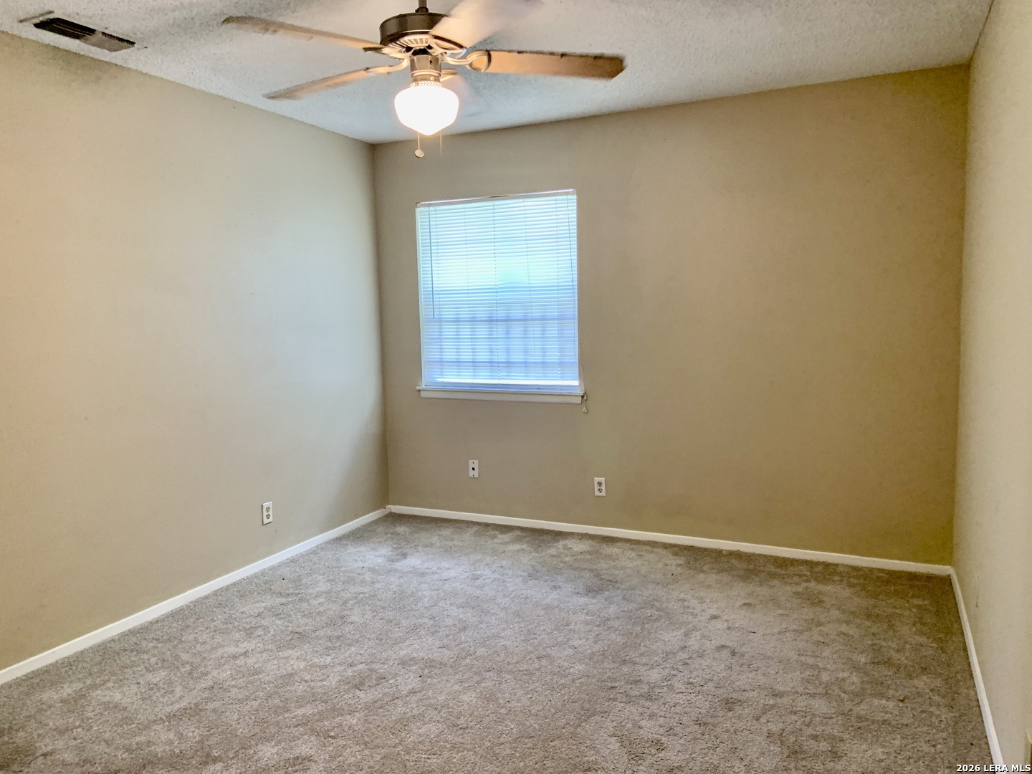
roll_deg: +2.2
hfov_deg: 67.3
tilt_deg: -6.3
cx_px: 516
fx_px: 775
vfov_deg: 53.1
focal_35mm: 26
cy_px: 387
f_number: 1.8
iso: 200
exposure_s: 1/60
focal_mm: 4.25
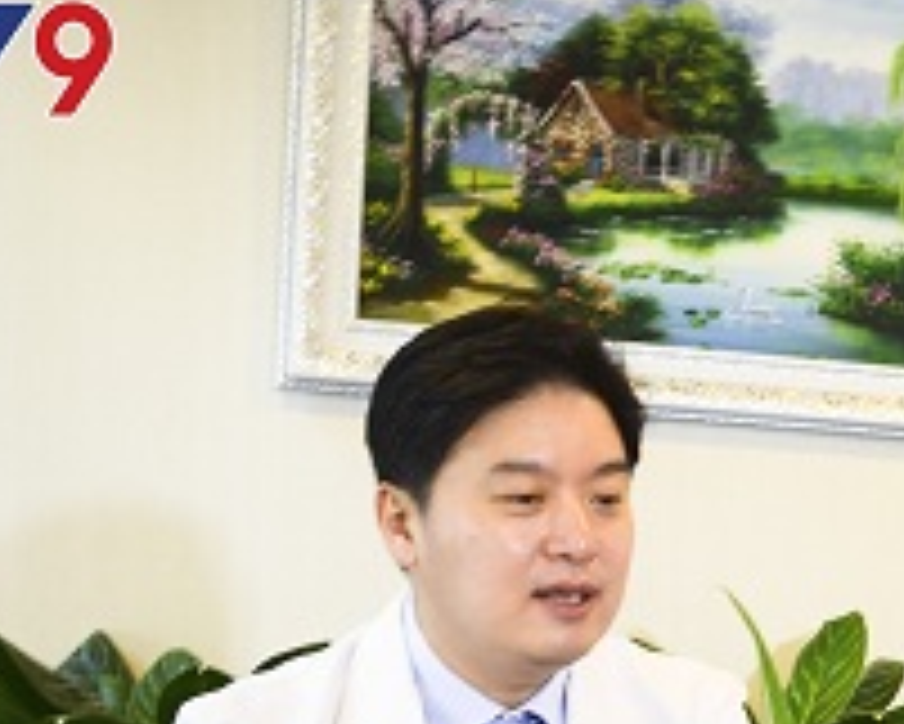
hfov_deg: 19.7
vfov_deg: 16.4
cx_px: 1223
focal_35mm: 88
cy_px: 965
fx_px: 2356
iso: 100
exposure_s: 1/15
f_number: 3.5
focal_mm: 18
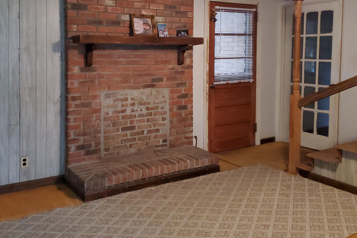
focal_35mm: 35
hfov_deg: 54.0
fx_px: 347
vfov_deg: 37.2
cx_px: 139
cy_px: 70
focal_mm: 4.3
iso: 500
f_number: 1.5
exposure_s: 1/24
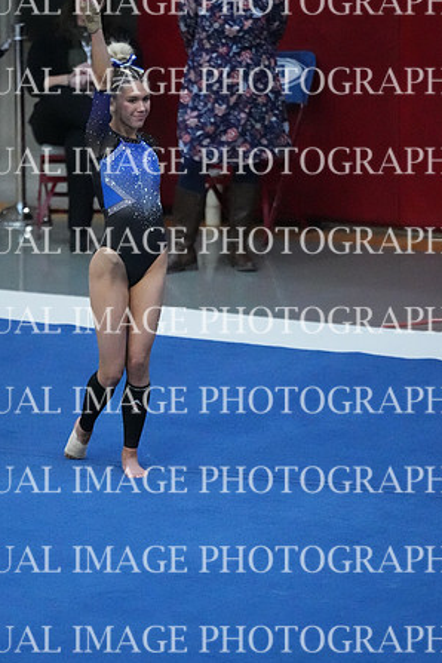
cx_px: 189
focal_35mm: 389
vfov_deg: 5.3
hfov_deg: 3.5
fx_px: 7164
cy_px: 280
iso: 16000
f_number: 2.8
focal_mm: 200
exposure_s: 1/1000
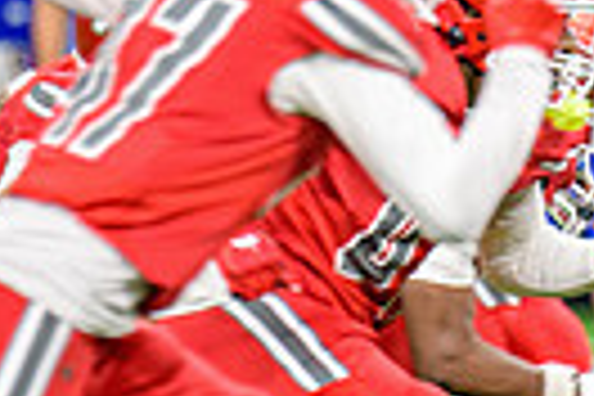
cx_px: 526
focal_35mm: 1318
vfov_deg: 1.0
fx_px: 21745
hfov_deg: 1.6
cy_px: 160
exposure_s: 1/400
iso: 1250
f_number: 2.8
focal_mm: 300
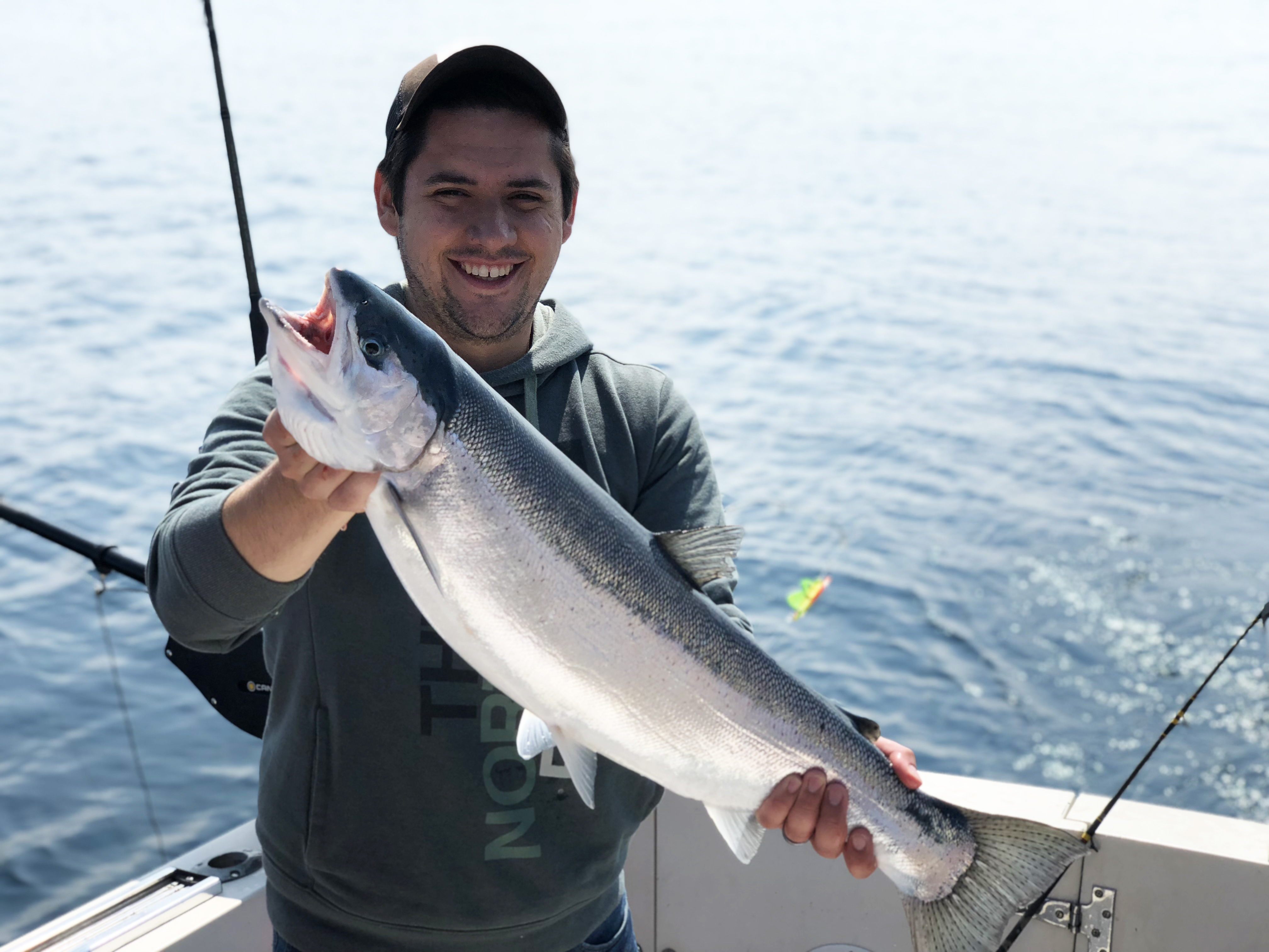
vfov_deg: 28.0
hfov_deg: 36.8
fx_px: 1906
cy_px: 476
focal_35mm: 52
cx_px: 634
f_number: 2.4
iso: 16
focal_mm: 6
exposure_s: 1/2183
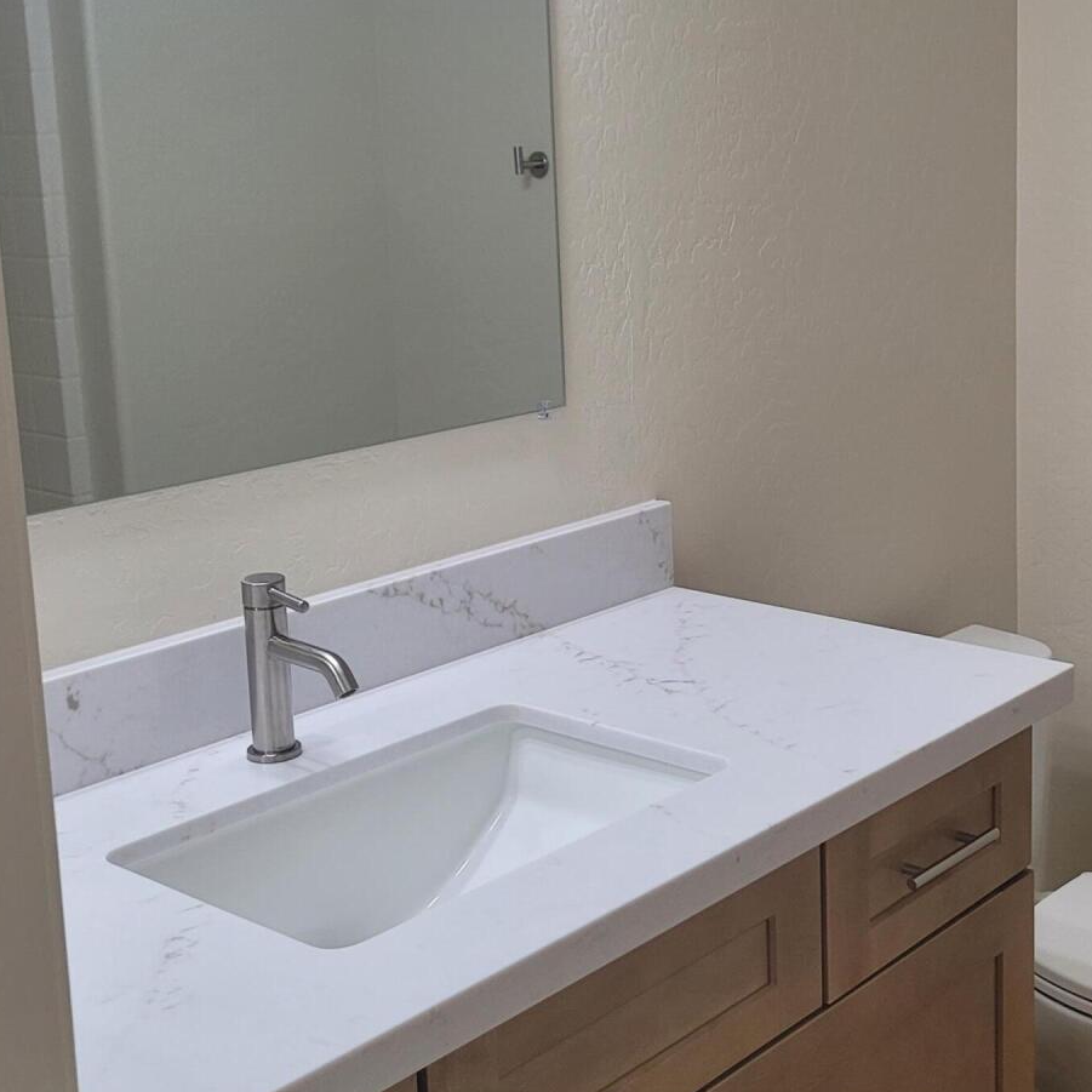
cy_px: 394
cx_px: 759
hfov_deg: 33.0
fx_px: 1820
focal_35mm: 51
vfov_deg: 33.2
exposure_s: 1/120
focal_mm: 5.4
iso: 100
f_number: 1.8
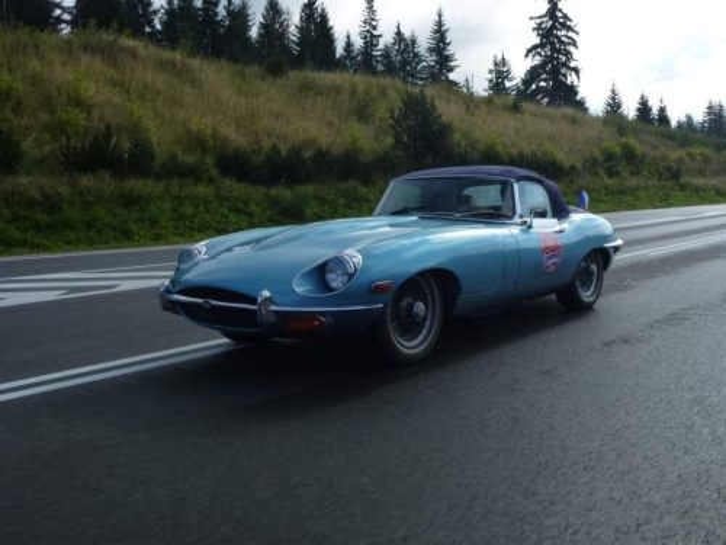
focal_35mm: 36
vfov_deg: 39.7
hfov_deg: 51.4
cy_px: 272
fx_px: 755
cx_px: 363
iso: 160
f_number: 4
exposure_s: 1/1000
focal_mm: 6.4
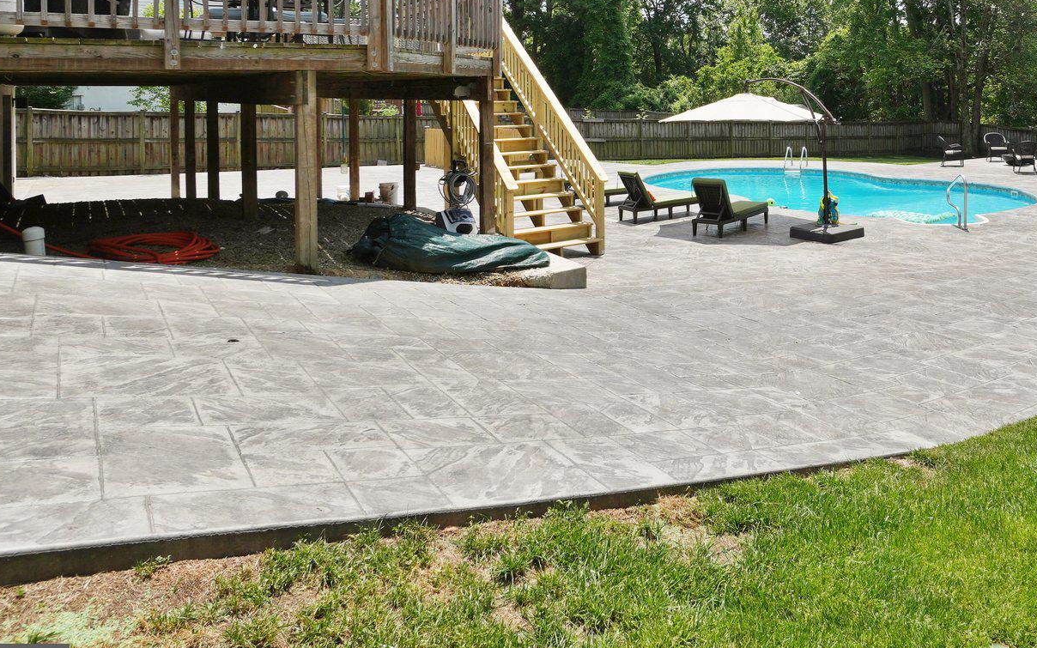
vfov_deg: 31.9
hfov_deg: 48.9
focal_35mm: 39
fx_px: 1098
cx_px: 758
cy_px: 121
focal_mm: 15
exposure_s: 1/320
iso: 100
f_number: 8
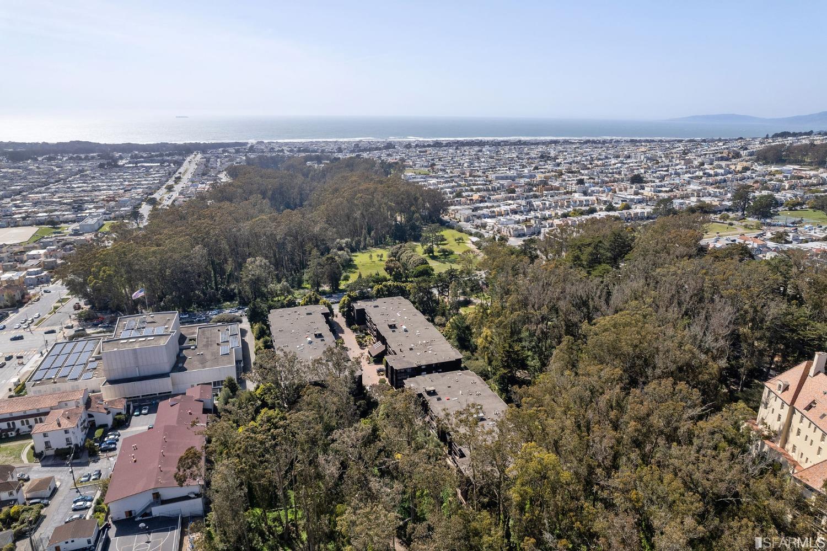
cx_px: 414
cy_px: 276
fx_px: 505
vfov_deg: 57.2
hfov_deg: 78.6
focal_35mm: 22
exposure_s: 1/320
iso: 100
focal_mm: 8.38
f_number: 2.8
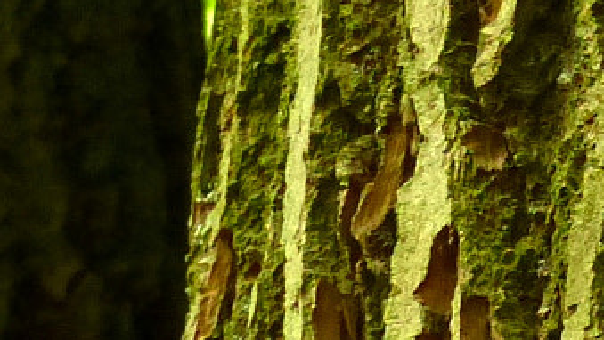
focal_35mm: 442
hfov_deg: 4.8
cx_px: 998
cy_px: 178
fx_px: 7082
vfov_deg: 2.8
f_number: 2.8
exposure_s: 1/250
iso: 800
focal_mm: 15.5
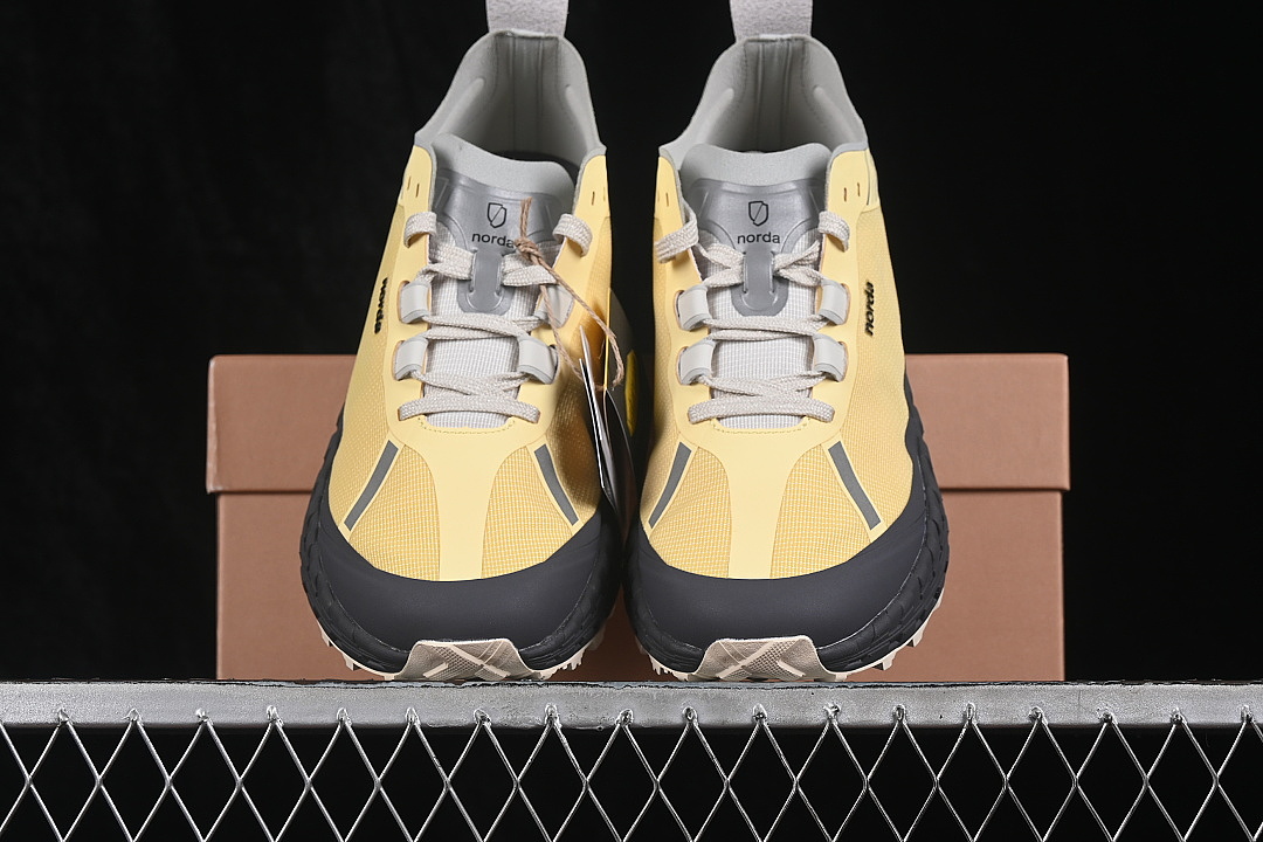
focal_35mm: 75
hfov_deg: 27.0
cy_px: 421
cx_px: 632
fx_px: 2631
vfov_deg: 18.2
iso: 160
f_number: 8
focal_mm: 50
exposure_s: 1/80
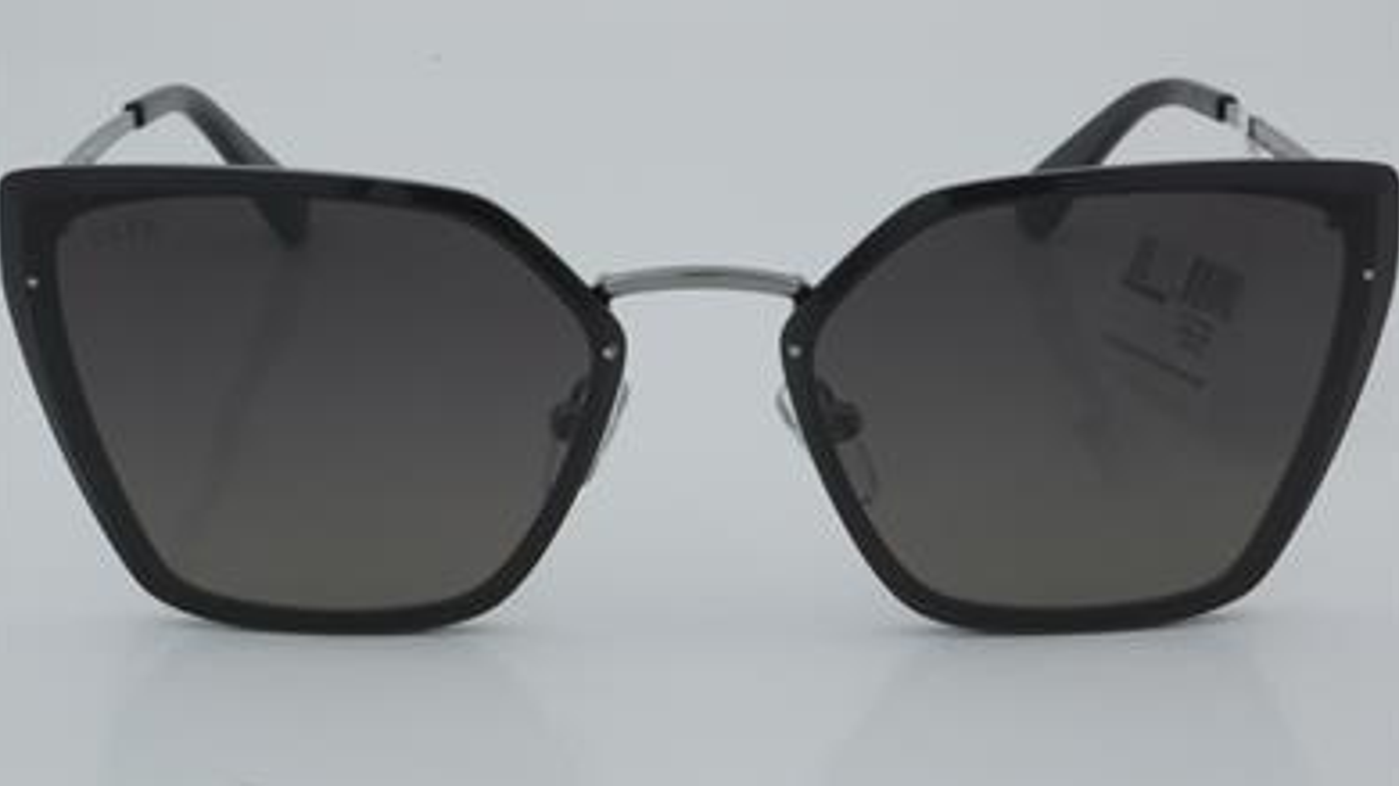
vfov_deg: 13.6
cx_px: 700
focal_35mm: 89
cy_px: 327
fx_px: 3283
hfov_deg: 24.1
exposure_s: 1/4
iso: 100
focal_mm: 55
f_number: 32
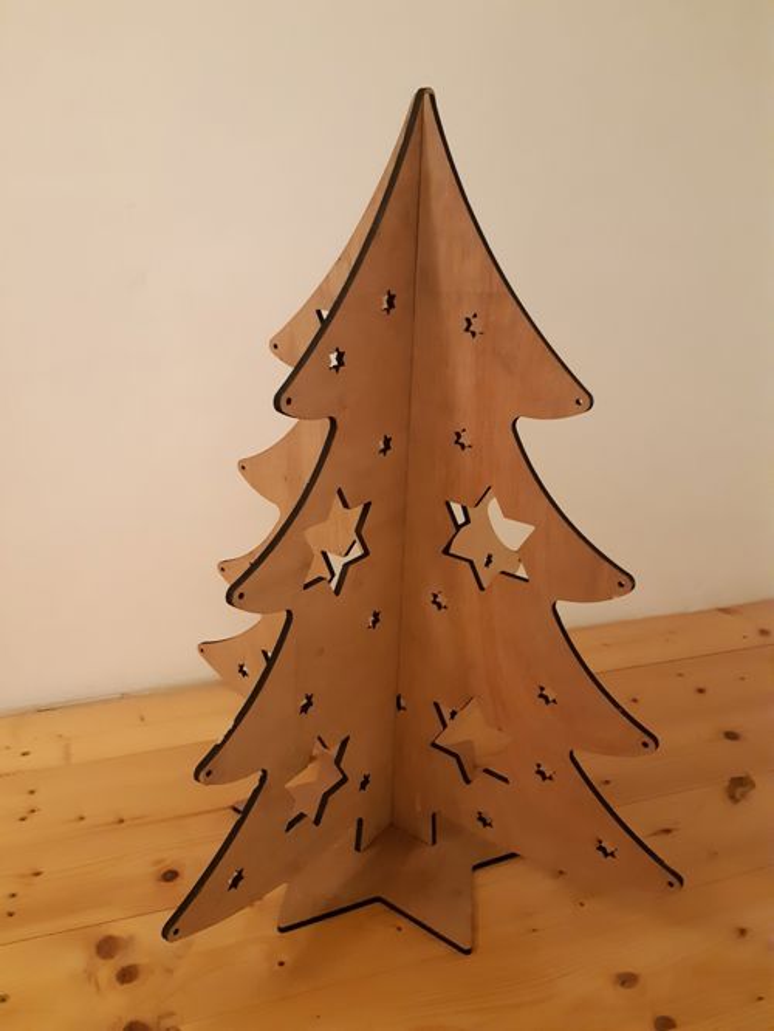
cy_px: 516
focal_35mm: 26
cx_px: 387
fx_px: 775
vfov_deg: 67.3
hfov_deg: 53.1
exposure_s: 1/20
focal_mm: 3.93
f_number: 1.7
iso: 640
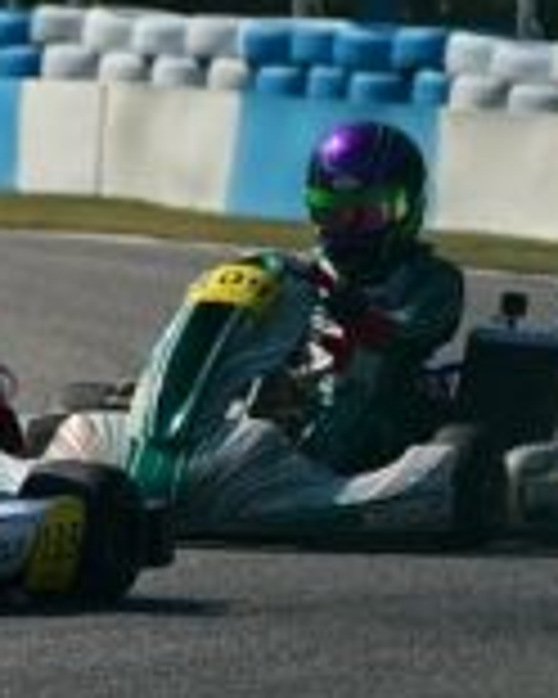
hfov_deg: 2.4
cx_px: -439
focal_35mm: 651
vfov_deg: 3.0
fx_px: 13439
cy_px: -703
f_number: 2.8
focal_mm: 105
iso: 100
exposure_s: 1/3200
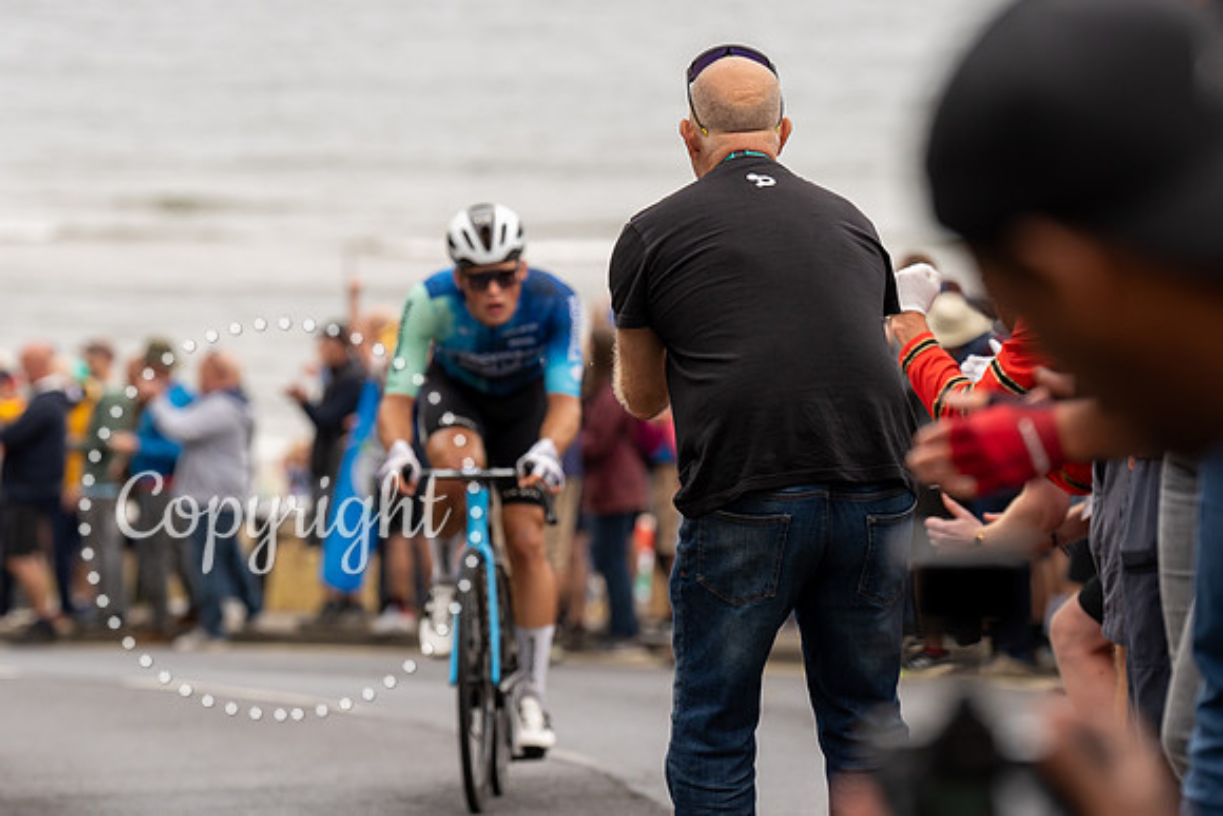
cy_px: 311
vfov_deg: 6.6
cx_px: 575
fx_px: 7097
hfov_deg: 9.8
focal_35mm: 209
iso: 320
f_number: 3.5
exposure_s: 1/1000
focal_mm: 138
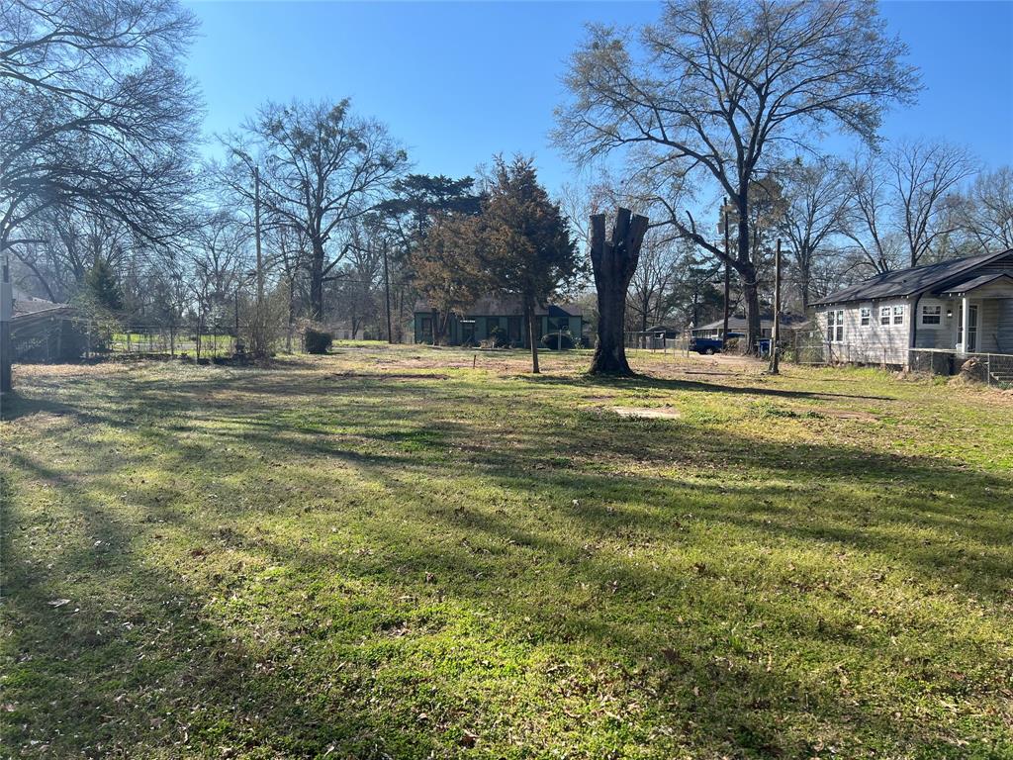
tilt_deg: -1.3
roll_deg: -2.1
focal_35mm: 26
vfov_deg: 53.1
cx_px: 506
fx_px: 761
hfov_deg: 67.3
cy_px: 380
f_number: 1.5
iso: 50
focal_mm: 5.7
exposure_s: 1/2513
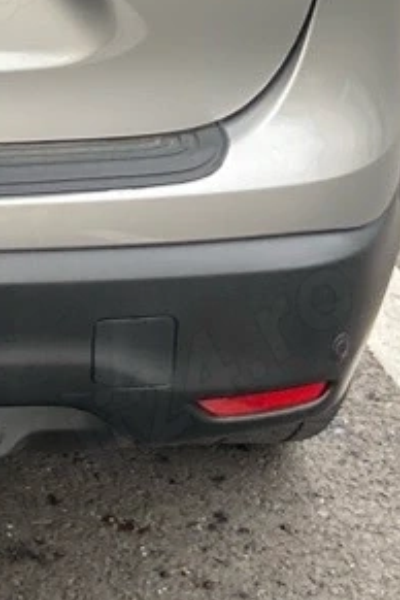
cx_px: -266
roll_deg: -1.1
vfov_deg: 16.1
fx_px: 2067
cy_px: -23
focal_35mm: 124
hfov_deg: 10.5
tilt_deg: -16.5
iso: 100
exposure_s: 1/121
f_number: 1.8
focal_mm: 4.25
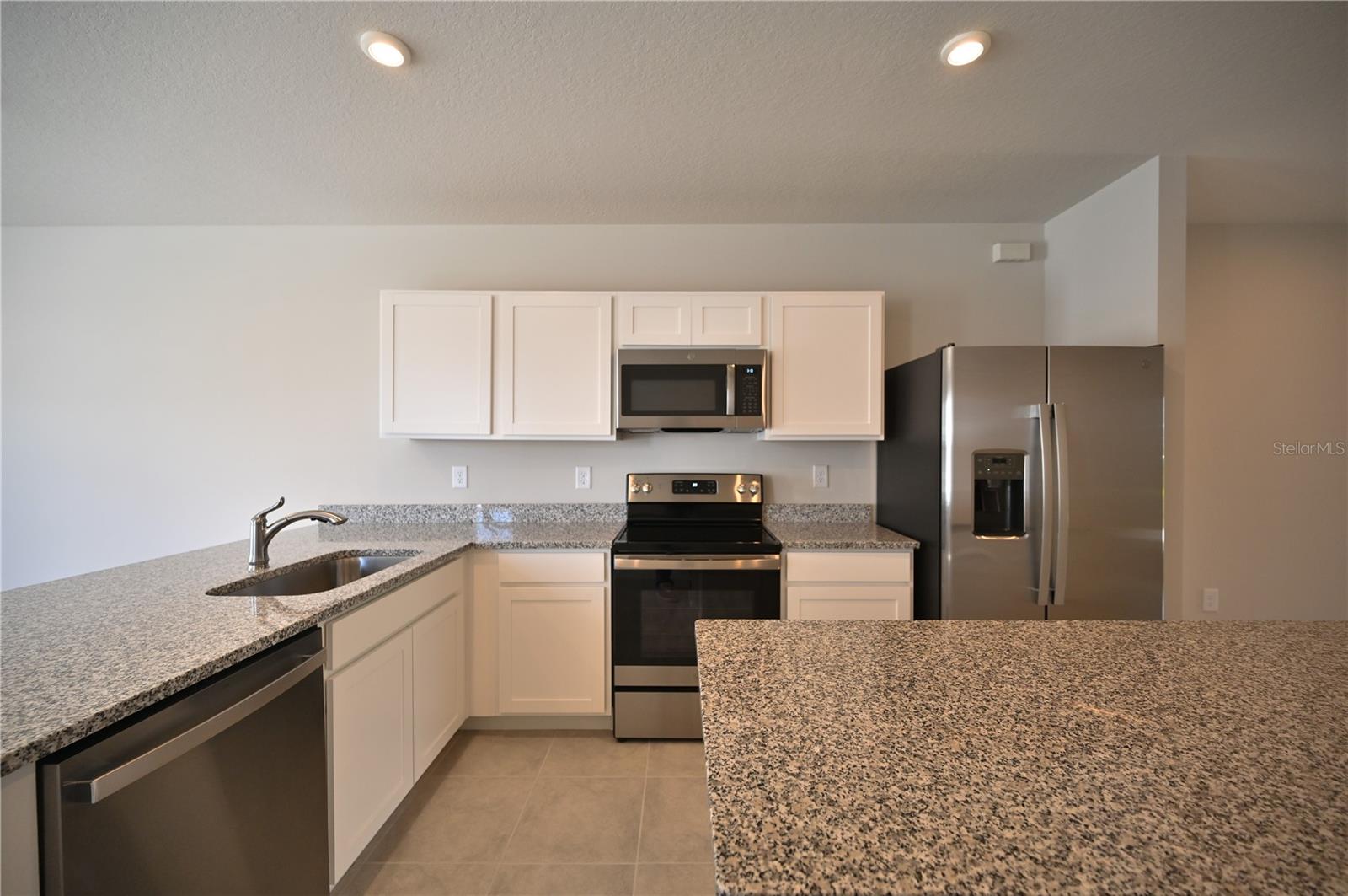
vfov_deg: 81.1
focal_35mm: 14
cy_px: 448
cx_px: 674
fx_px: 524
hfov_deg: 104.3
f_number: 4
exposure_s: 1/160
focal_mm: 14
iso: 400
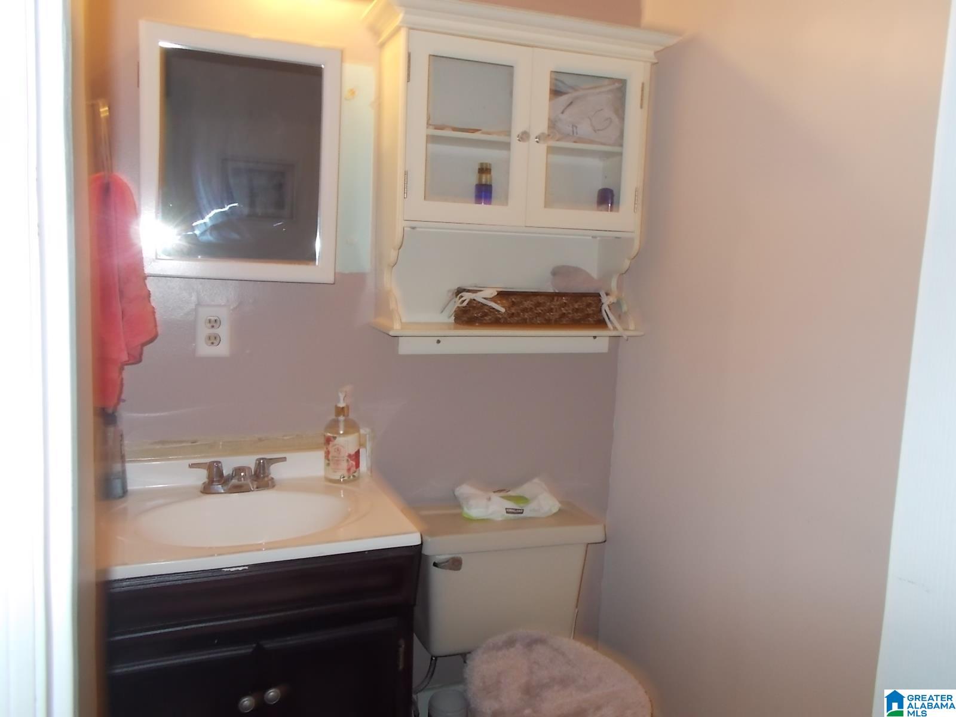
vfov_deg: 46.8
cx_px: 478
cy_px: 358
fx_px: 829
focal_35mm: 30
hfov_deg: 60.0
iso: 200
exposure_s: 1/25
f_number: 3.4
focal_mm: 5.3
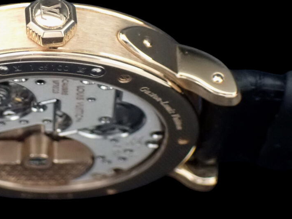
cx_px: 59
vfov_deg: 10.6
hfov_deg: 14.1
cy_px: 48
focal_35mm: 139
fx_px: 1173
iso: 1600
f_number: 4.3
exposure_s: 1/80
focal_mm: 14.62
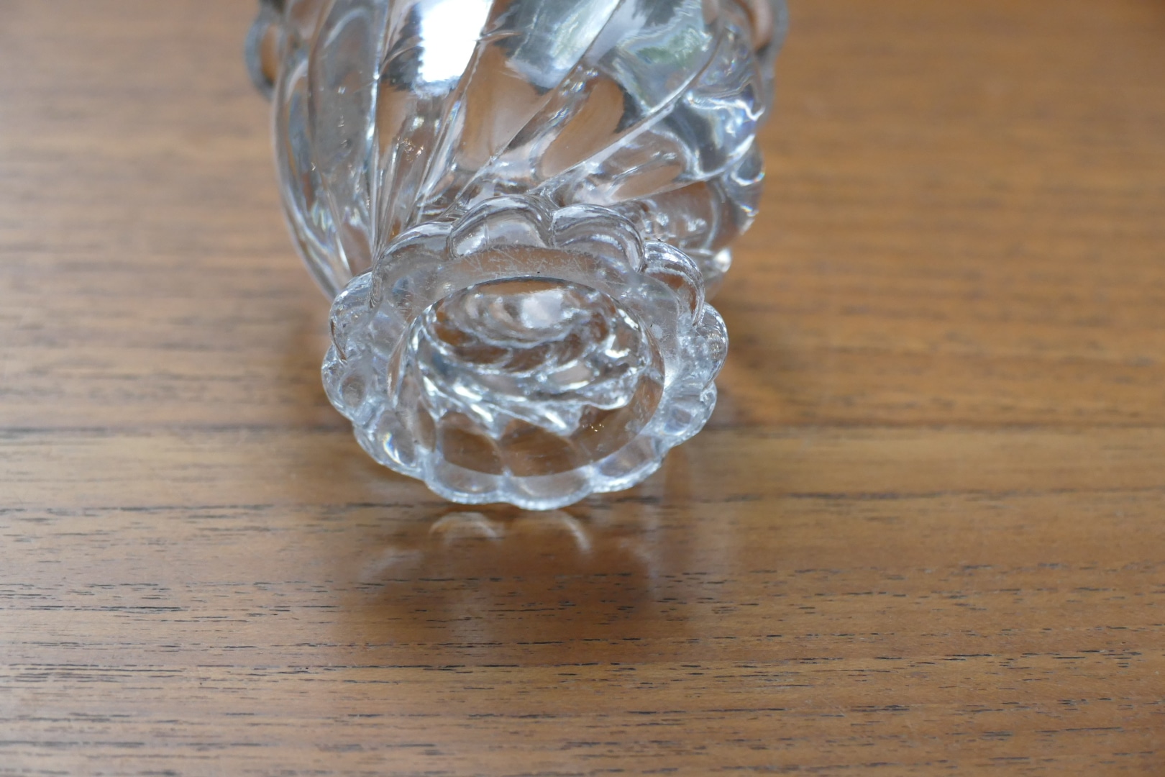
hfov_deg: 16.3
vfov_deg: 10.9
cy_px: 388
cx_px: 582
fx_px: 4077
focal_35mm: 126
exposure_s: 1/80
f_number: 3.9
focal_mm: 45.89
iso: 1000
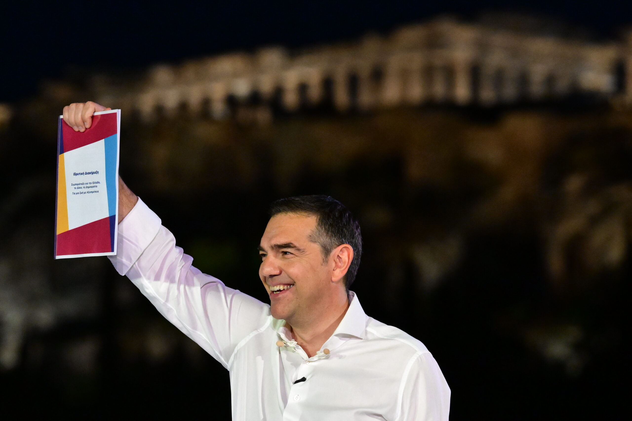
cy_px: 210
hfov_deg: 8.3
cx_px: 316
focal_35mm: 247
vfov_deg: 5.6
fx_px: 4336
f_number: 4.5
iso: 6400
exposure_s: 1/200
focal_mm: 165
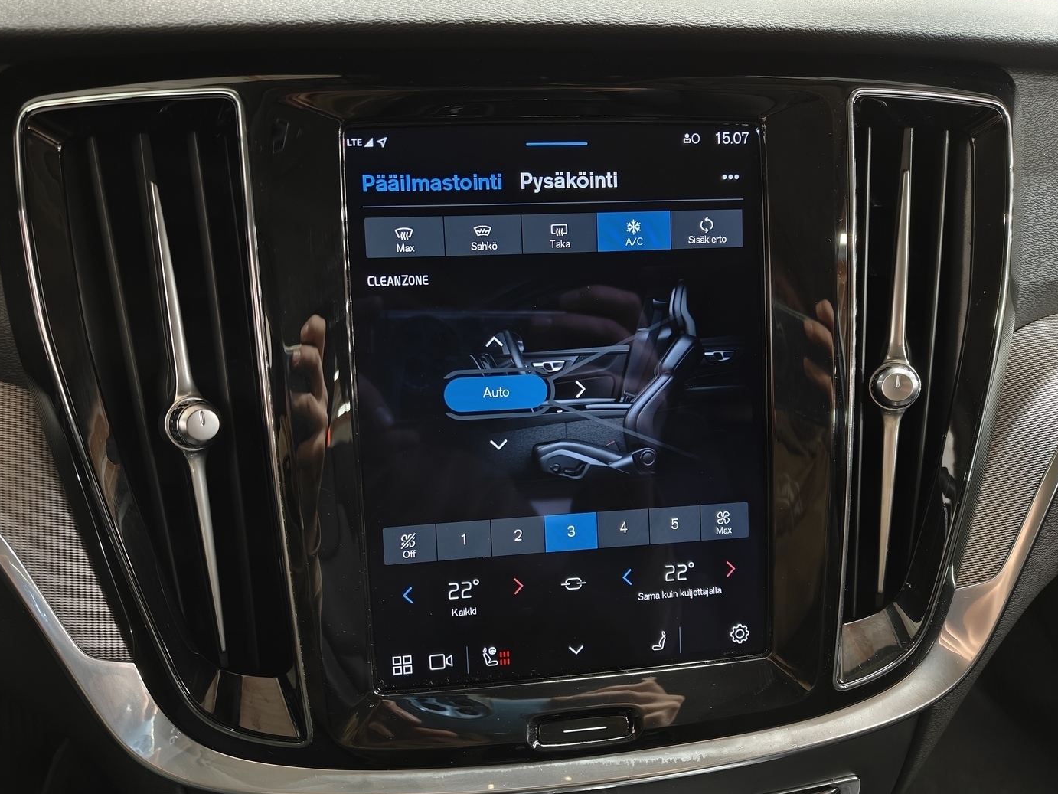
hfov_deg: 69.4
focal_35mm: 25
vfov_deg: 54.9
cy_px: 405
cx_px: 518
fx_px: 764
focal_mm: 5.59
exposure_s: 1/20
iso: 1250
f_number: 1.8
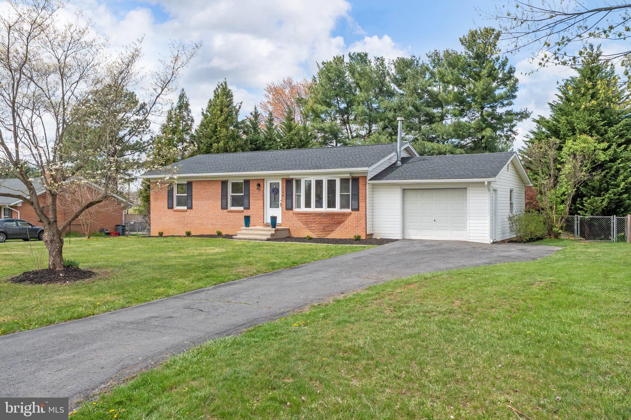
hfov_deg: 61.9
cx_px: 316
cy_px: 210
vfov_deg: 43.6
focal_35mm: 30
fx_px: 526
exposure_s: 1/160
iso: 100
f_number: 9
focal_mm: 20
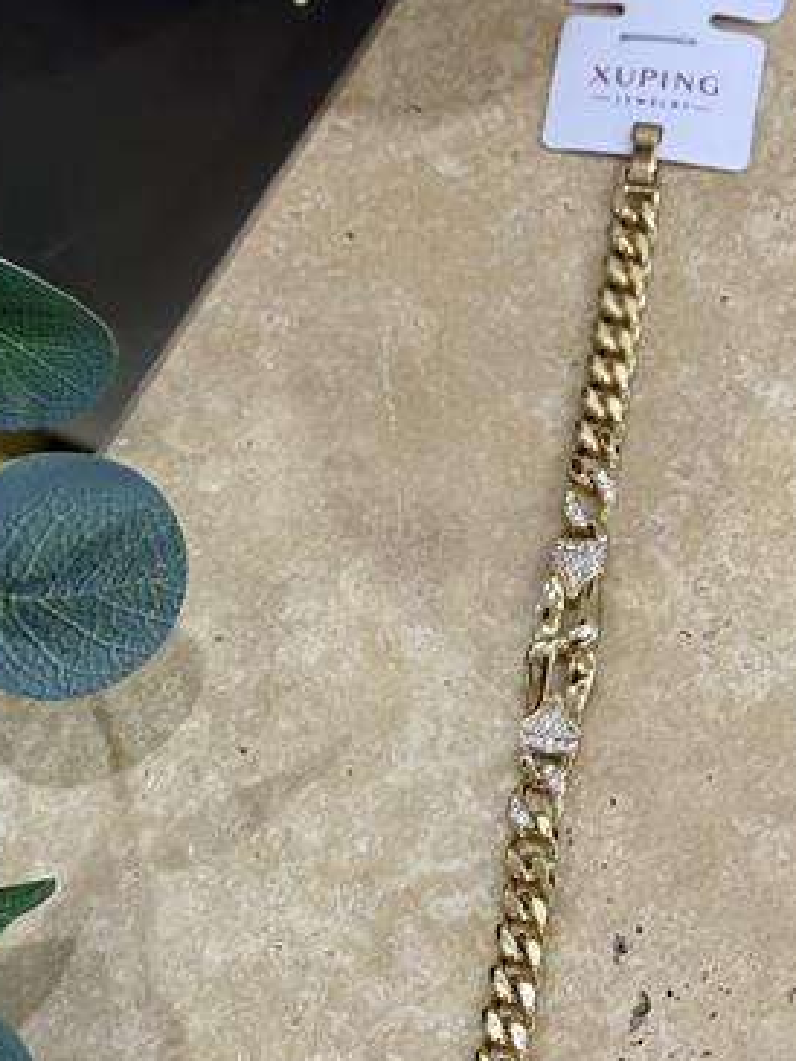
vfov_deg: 27.8
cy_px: 565
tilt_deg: -66.3
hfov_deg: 20.9
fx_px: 2145
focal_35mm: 70
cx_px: 537
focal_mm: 6.76
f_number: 1.78
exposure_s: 1/40
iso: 500
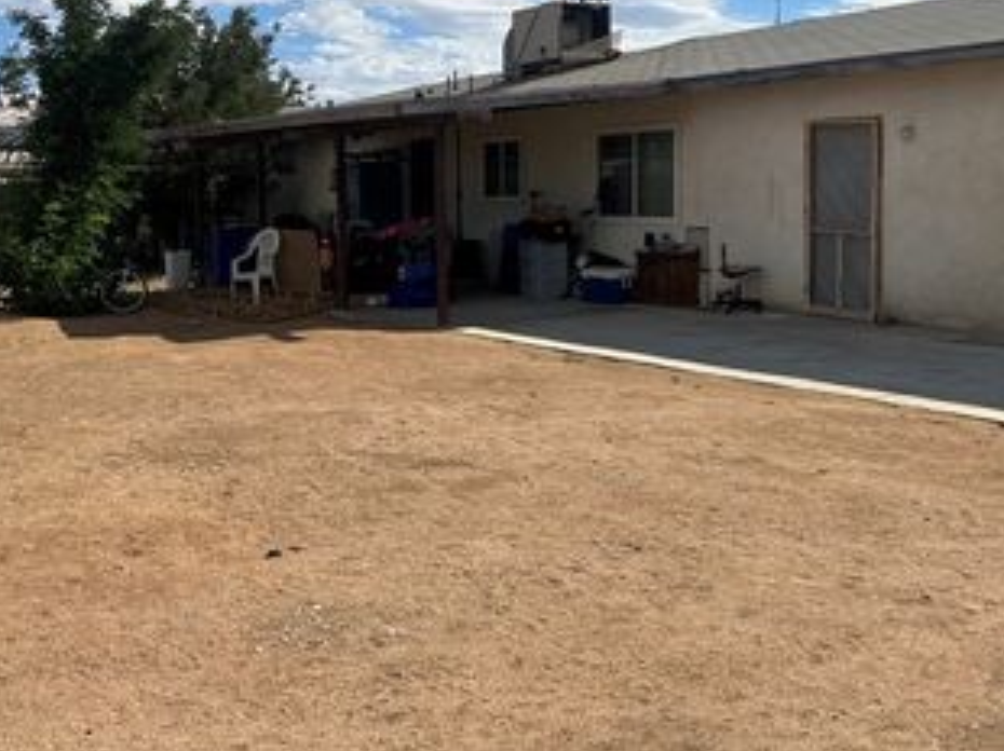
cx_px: 366
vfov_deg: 34.0
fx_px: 1217
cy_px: 251
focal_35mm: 42
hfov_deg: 44.4
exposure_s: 1/6173
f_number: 1.6
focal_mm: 5.1
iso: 50
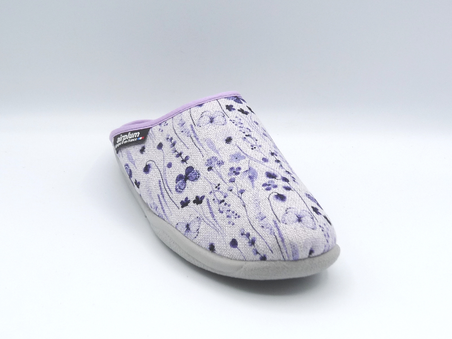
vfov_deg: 30.3
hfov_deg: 39.7
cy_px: 170
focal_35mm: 48
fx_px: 627
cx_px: 226
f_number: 5
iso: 100
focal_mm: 4.8
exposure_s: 1/200
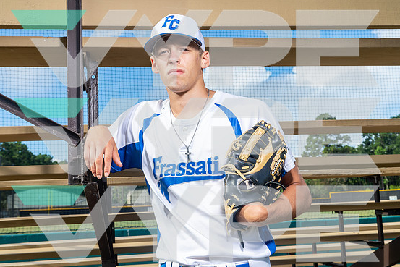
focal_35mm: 43
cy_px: 136
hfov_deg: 45.4
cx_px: 197
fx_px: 478
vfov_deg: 31.2
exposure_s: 1/125
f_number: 10
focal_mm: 41
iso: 100
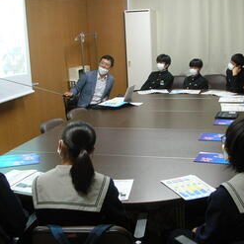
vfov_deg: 34.0
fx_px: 399
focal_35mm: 50
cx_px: 149
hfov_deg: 33.9
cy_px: 139
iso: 50
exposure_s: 1/10.3
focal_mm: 5.8
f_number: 2.8
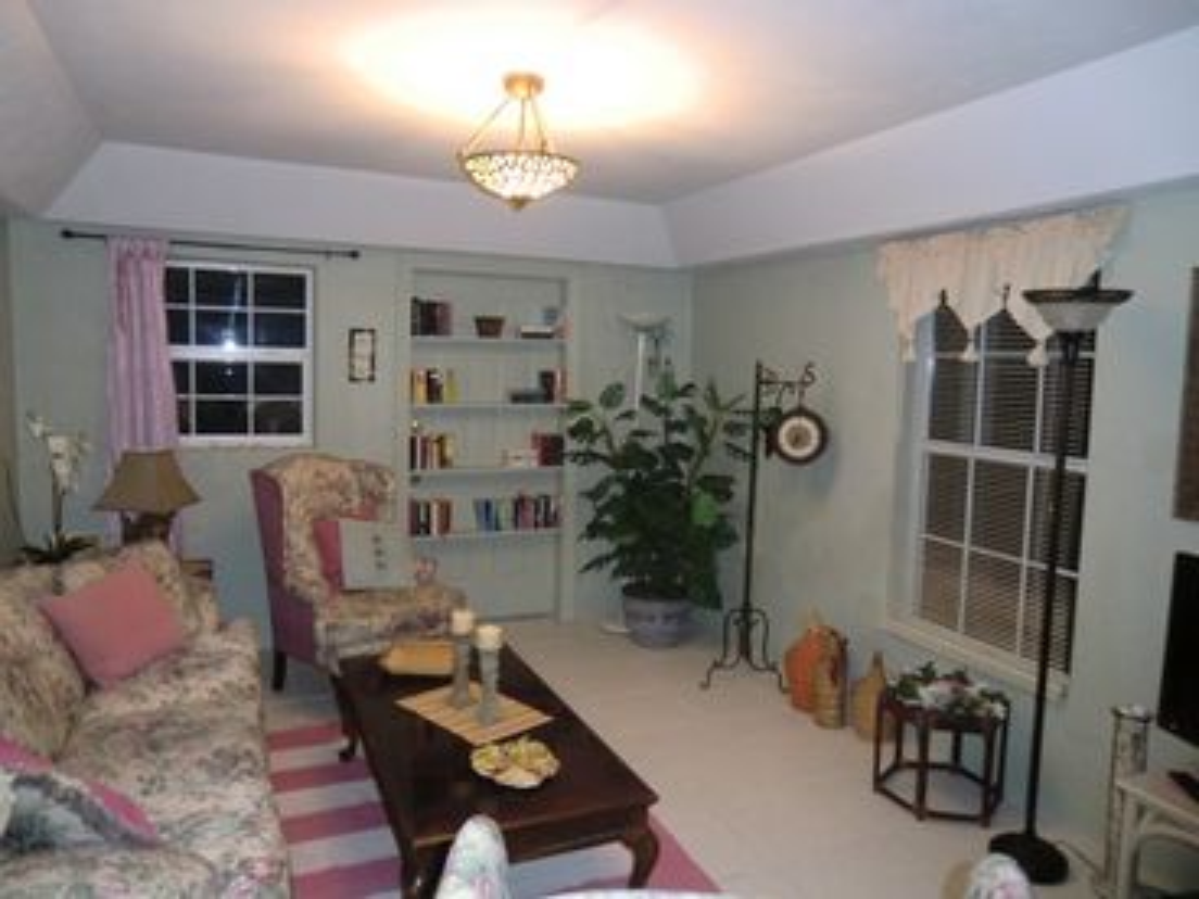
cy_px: 450
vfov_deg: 56.8
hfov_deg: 71.6
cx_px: 600
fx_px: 831
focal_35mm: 24
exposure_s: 1/20
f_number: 3.2
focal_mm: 4.3
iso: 400
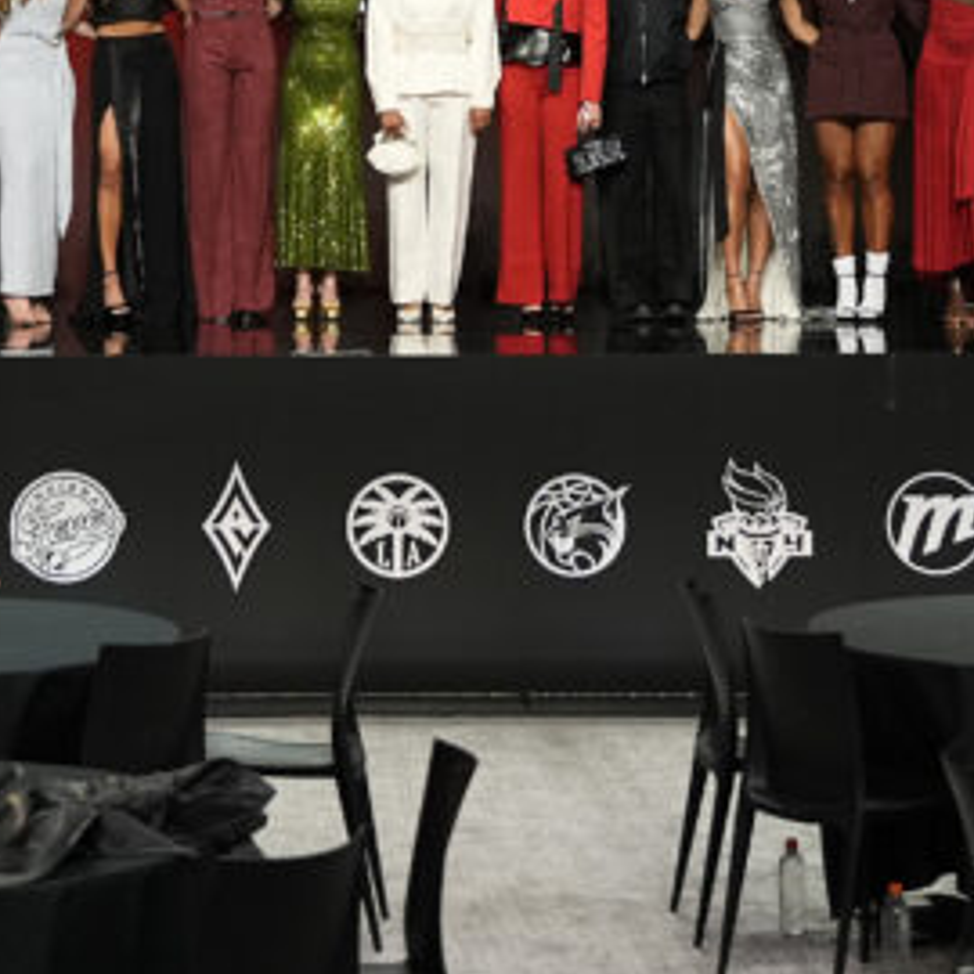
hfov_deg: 15.0
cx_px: 404
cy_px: -229
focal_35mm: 116
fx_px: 3693
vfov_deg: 14.5
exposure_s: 1/500
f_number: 2.8
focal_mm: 36
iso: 2000
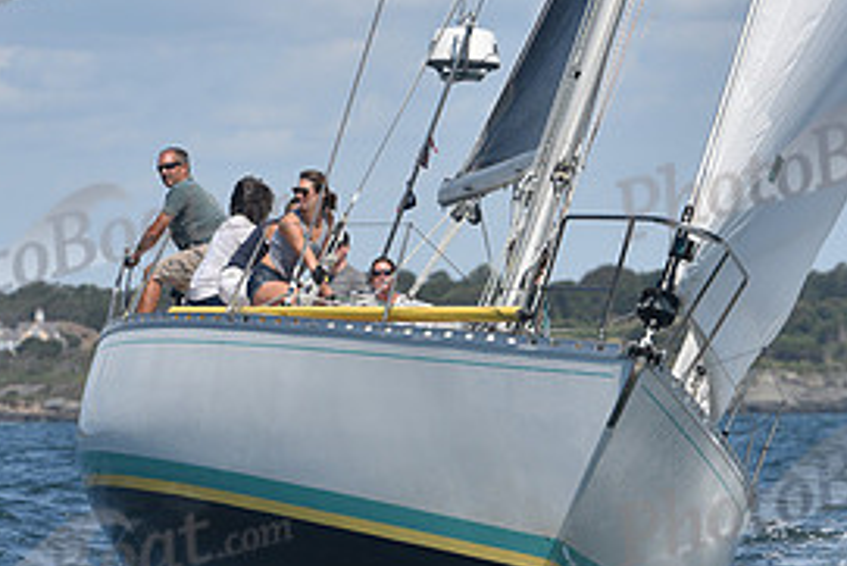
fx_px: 8827
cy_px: 367
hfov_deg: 5.5
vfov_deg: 3.7
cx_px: 456
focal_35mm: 375
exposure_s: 1/1000
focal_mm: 175
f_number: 6.3
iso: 250
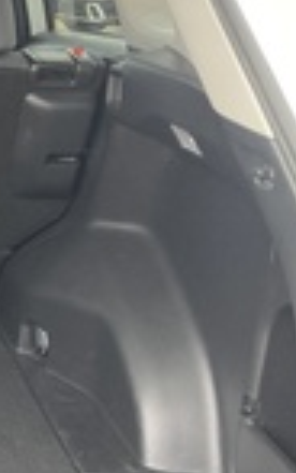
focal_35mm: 85
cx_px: -270
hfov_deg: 13.5
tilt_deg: -19.6
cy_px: 291
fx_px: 1096
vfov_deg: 24.3
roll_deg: -2.1
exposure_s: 1/121
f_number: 1.8
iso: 40
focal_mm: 3.99
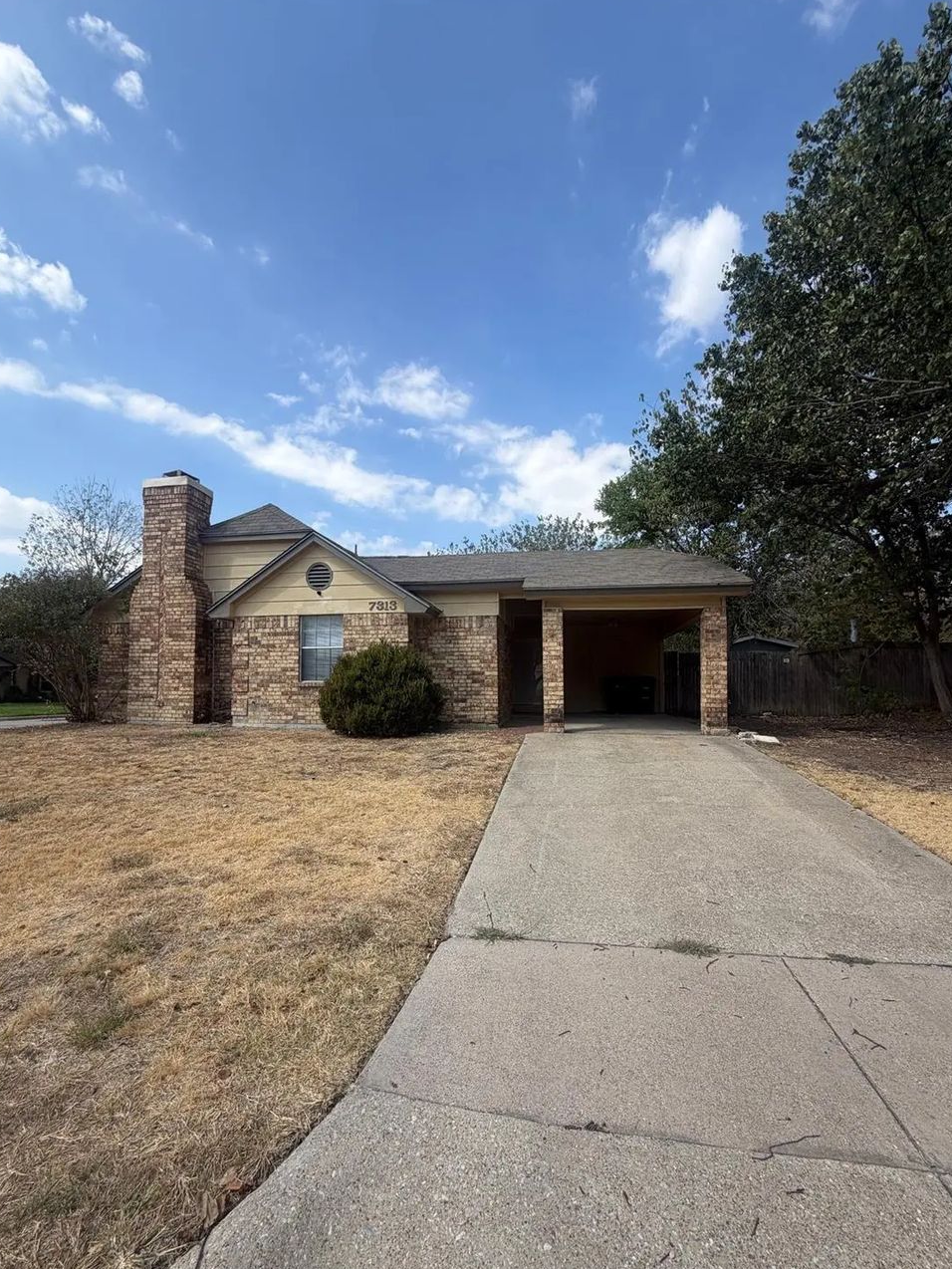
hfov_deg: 81.8
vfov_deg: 98.1
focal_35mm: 15
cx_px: 479
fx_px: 550
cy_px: 670
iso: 20
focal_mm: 2.22
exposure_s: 1/820
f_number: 2.2
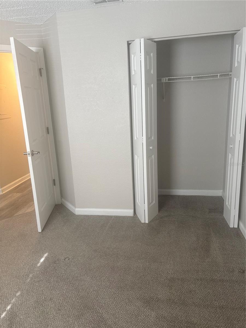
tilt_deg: -14.1
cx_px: 123
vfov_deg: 67.3
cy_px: 164
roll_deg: +1.5
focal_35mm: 26
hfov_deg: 53.1
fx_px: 246
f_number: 1.6
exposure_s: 1/60
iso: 100
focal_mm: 5.96
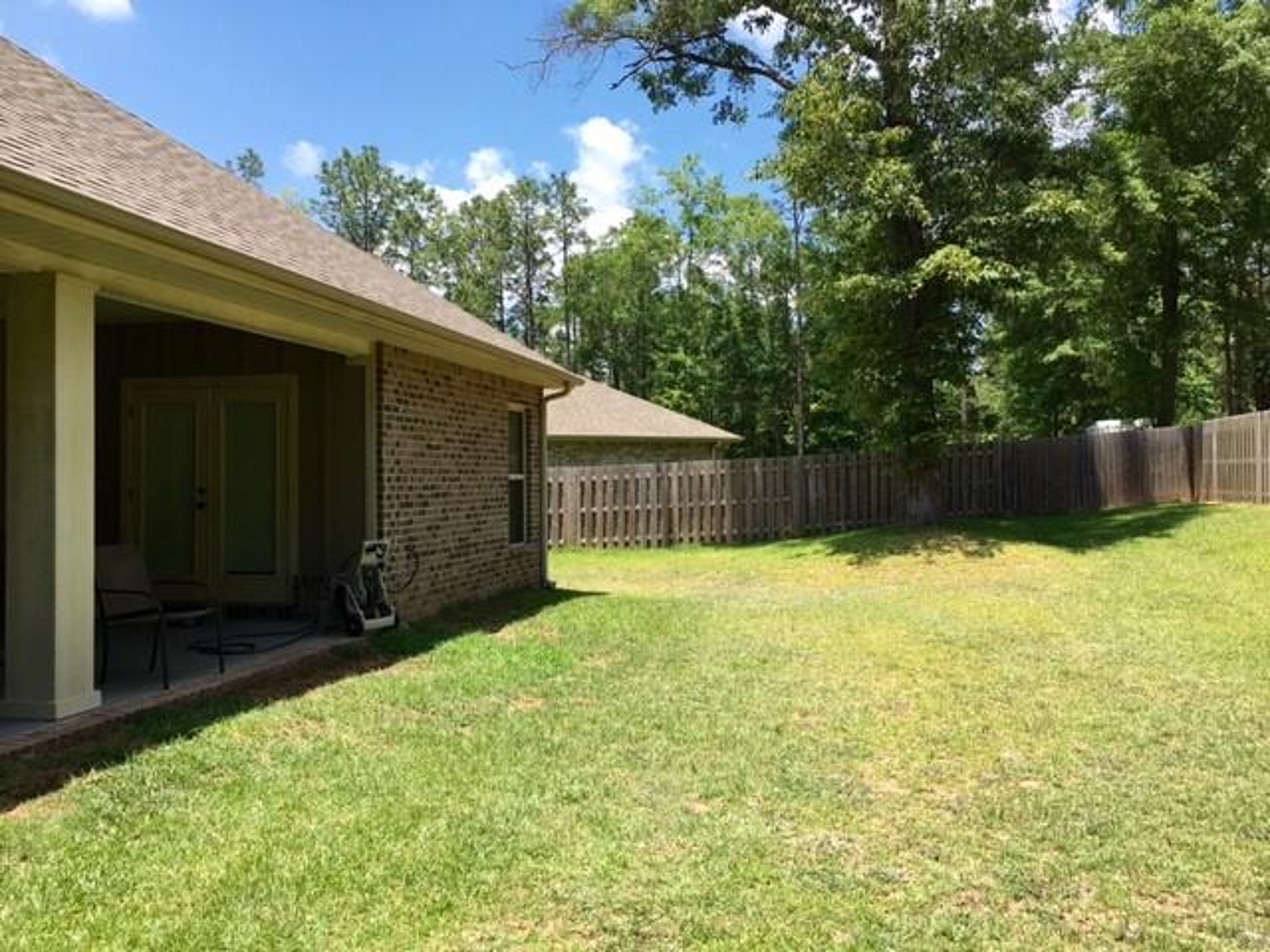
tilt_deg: +2.4
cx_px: 635
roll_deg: +0.9
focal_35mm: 29
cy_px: 476
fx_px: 1064
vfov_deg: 48.2
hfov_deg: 61.7
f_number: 2.2
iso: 25
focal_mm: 4.15
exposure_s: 1/927
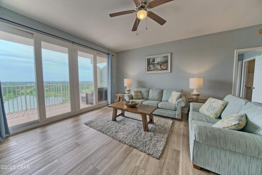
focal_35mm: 12
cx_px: 131
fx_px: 87
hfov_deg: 112.6
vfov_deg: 90.0
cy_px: 88
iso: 500
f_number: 8
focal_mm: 12
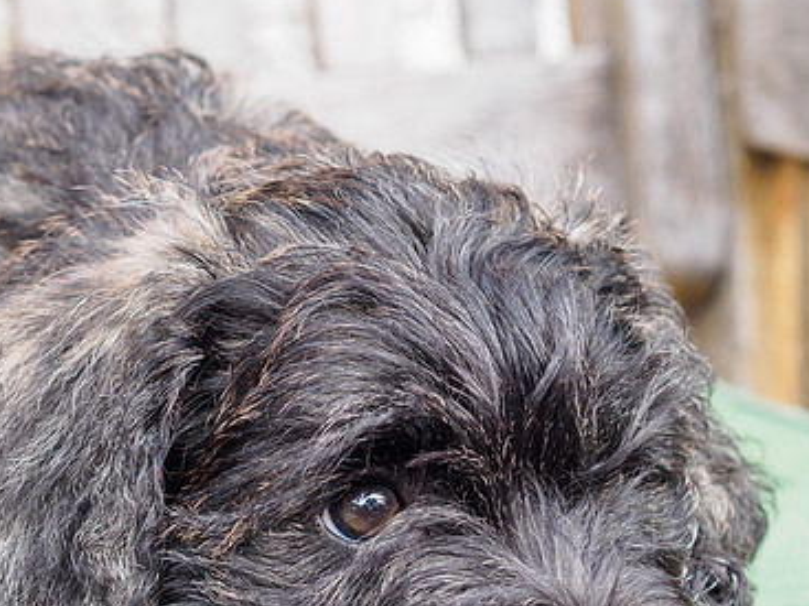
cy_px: 510
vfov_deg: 9.0
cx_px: 343
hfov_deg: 12.0
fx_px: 3855
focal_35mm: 165
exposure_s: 1/80
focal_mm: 45
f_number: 5
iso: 200
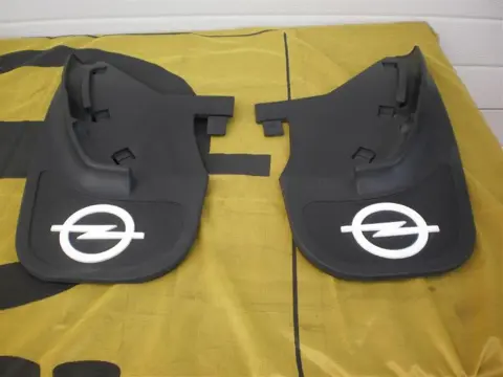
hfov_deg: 51.4
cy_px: 188
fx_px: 523
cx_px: 252
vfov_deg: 39.7
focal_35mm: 36
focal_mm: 6.3
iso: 100
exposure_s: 1/80
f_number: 3.1
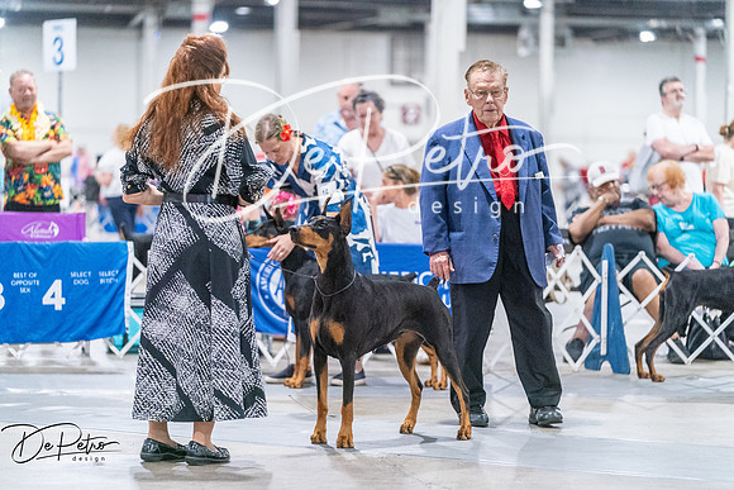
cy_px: 245
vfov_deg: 10.6
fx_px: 2631
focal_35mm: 129
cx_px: 367
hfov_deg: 15.9
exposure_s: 1/320
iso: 6400
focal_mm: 129
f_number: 2.8
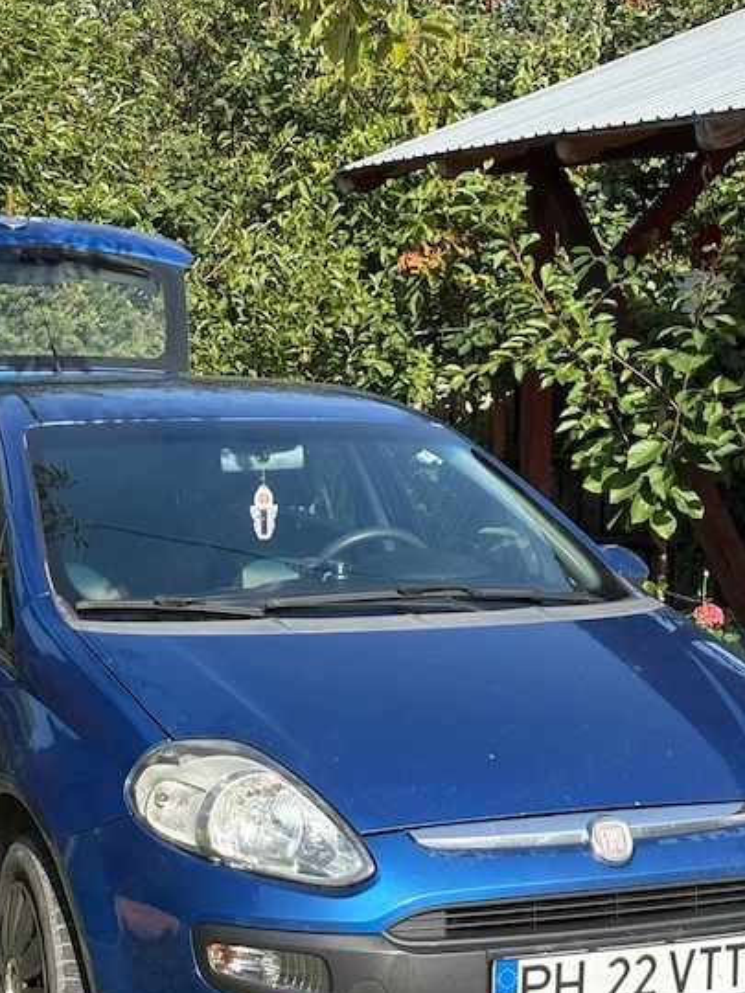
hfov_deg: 19.1
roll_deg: +0.3
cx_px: 302
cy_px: 577
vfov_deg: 25.3
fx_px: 2210
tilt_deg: -7.4
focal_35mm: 77
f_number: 1.6
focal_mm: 5.96
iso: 50
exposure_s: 1/1422
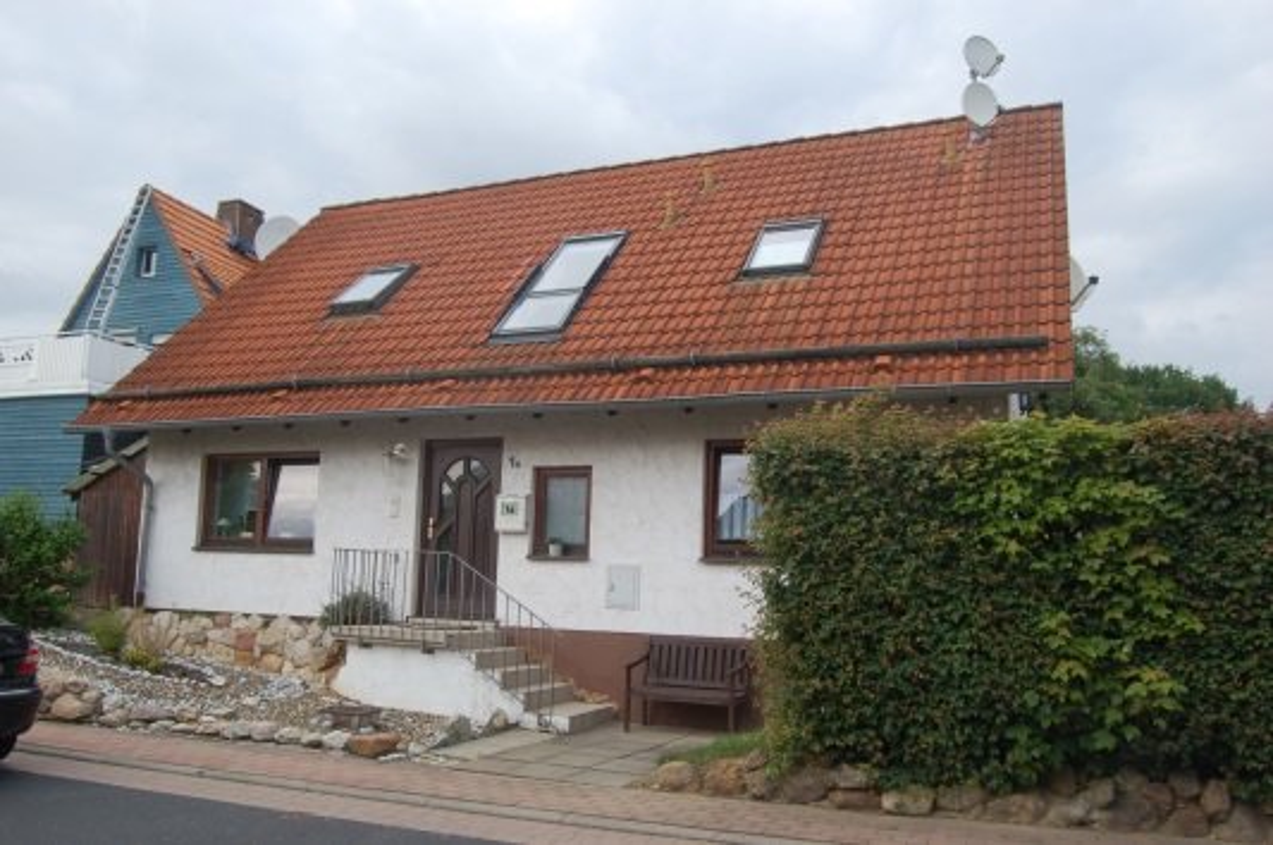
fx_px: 1007
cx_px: 636
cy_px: 422
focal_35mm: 28
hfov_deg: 64.6
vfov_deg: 45.6
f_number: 7.1
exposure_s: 1/200
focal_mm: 19
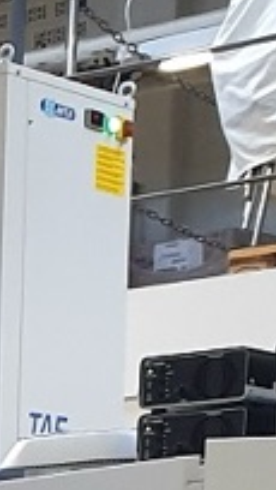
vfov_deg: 8.6
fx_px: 2884
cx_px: -854
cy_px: 1295
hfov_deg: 4.9
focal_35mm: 222
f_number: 2.4
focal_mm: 4.3
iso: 160
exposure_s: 1/50
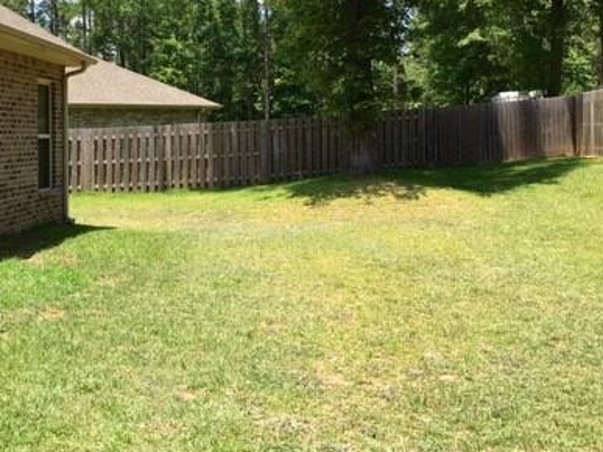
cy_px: 136
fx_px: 836
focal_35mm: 48
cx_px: 137
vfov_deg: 29.9
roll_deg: +0.9
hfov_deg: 38.4
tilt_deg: +2.4
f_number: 2.2
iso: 25
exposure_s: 1/927
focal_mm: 4.15
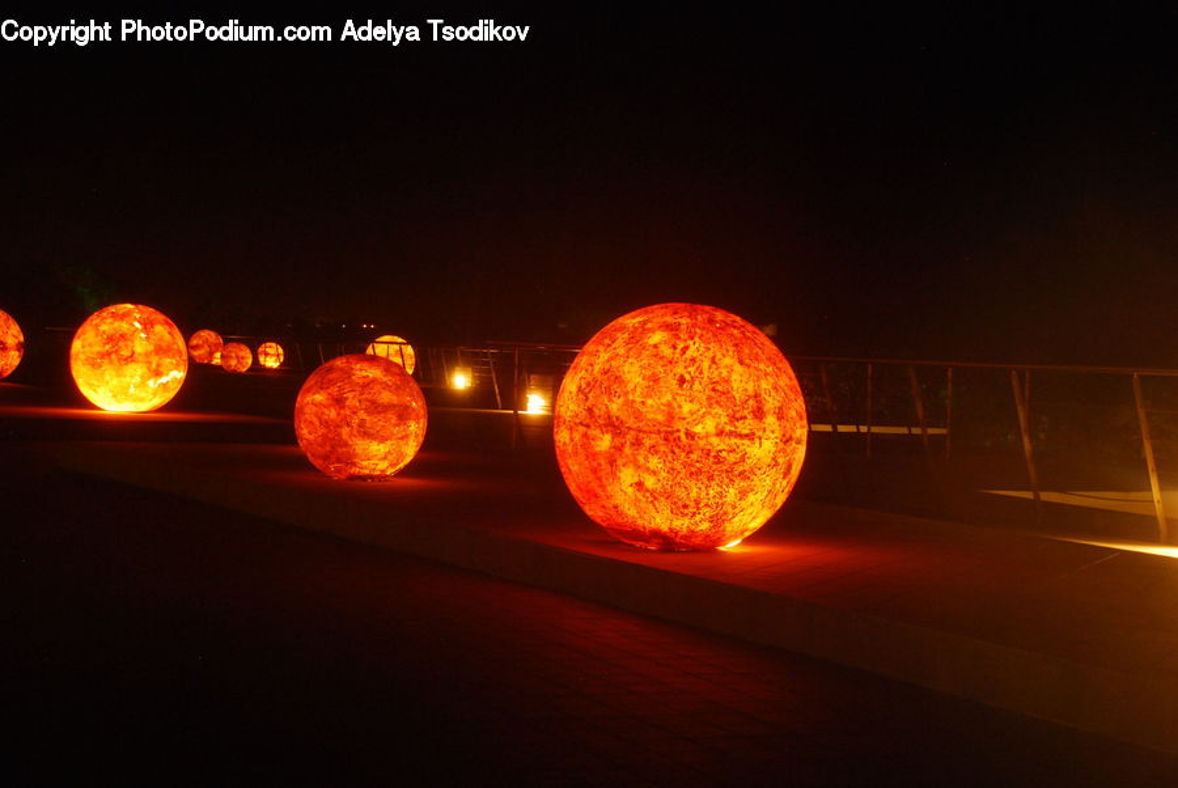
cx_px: 589
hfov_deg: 30.5
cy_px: 394
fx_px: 2162
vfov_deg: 20.7
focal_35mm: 66
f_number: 4.8
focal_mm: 44
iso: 800
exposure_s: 1/2
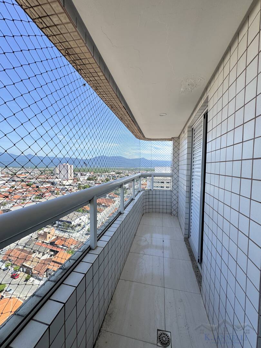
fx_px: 141
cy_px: 174
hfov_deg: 85.7
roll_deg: -0.7
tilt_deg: -2.7
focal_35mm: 14
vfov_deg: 102.1
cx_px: 130
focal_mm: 2.22
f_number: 2.2
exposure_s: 1/910
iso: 50
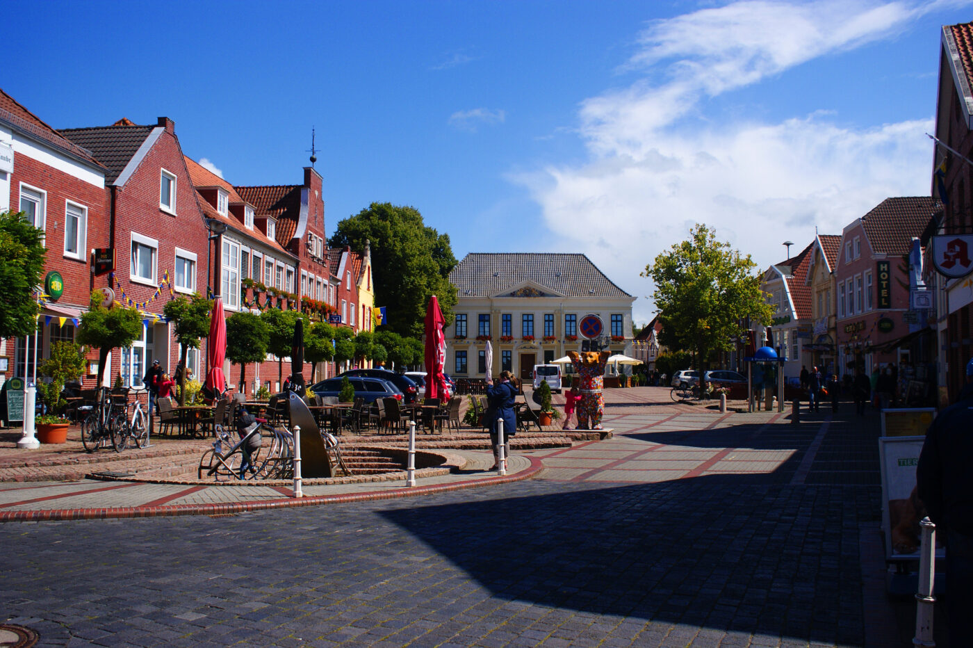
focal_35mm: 30
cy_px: 324
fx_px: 810
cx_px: 486
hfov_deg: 62.0
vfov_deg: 43.6
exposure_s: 1/3200
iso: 200
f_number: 4
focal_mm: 20
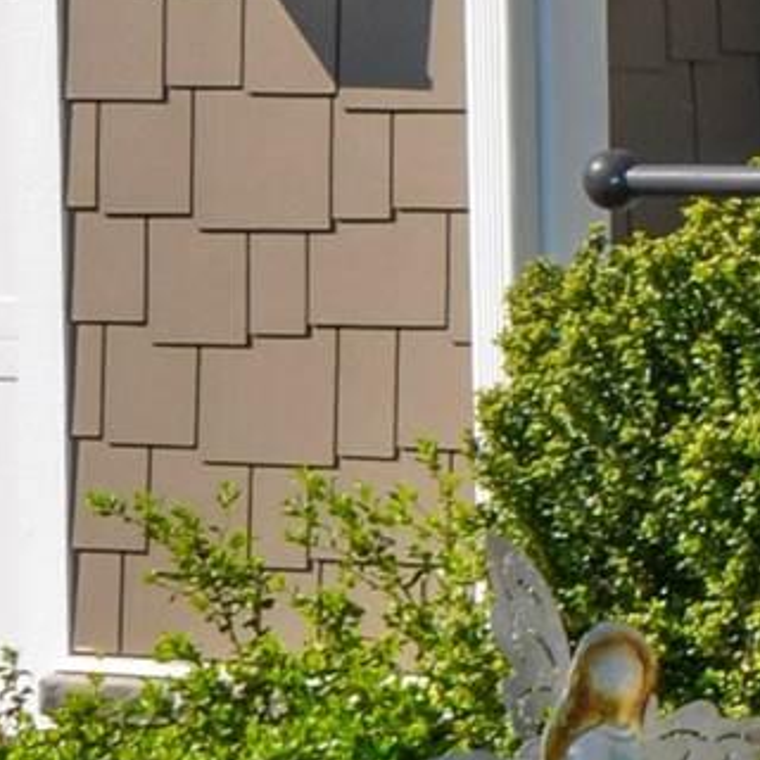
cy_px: 425
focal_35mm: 171
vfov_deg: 10.2
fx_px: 4248
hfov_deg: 8.0
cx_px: 2641
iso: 100
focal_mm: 14
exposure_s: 1/250
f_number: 9
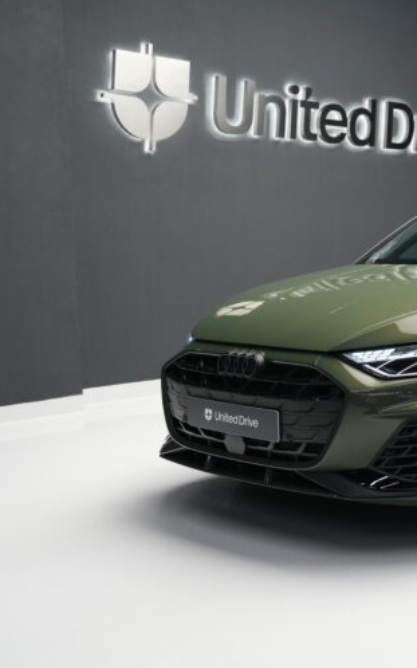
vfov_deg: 36.9
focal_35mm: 55
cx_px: 479
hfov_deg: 22.0
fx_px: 1001
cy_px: 327
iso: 1600
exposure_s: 1/40
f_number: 4
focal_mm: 35
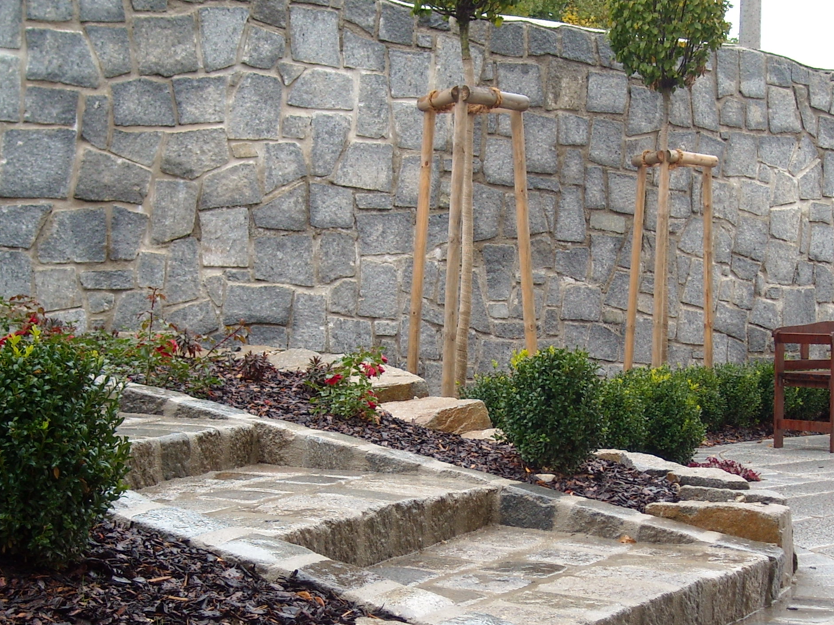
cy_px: 455
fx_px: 1470
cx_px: 462
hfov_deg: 31.7
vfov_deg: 23.8
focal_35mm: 61
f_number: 2.8
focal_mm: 5.7
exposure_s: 1/22
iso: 64
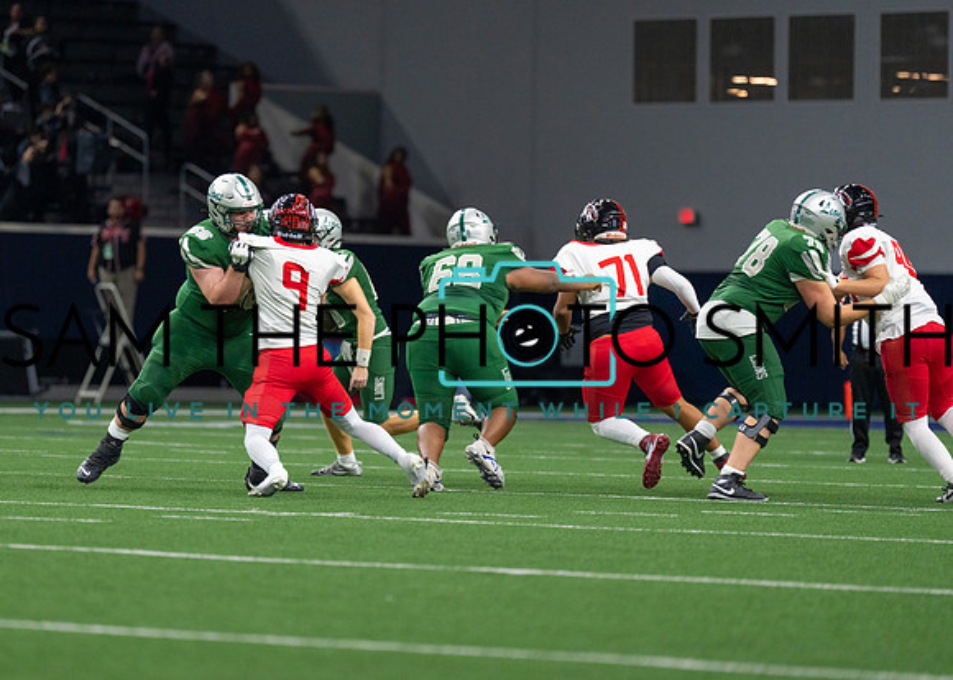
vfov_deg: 5.9
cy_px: 304
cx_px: 366
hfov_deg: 8.3
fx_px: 6548
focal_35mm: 242
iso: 1600
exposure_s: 1/1250
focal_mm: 200
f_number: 2.8
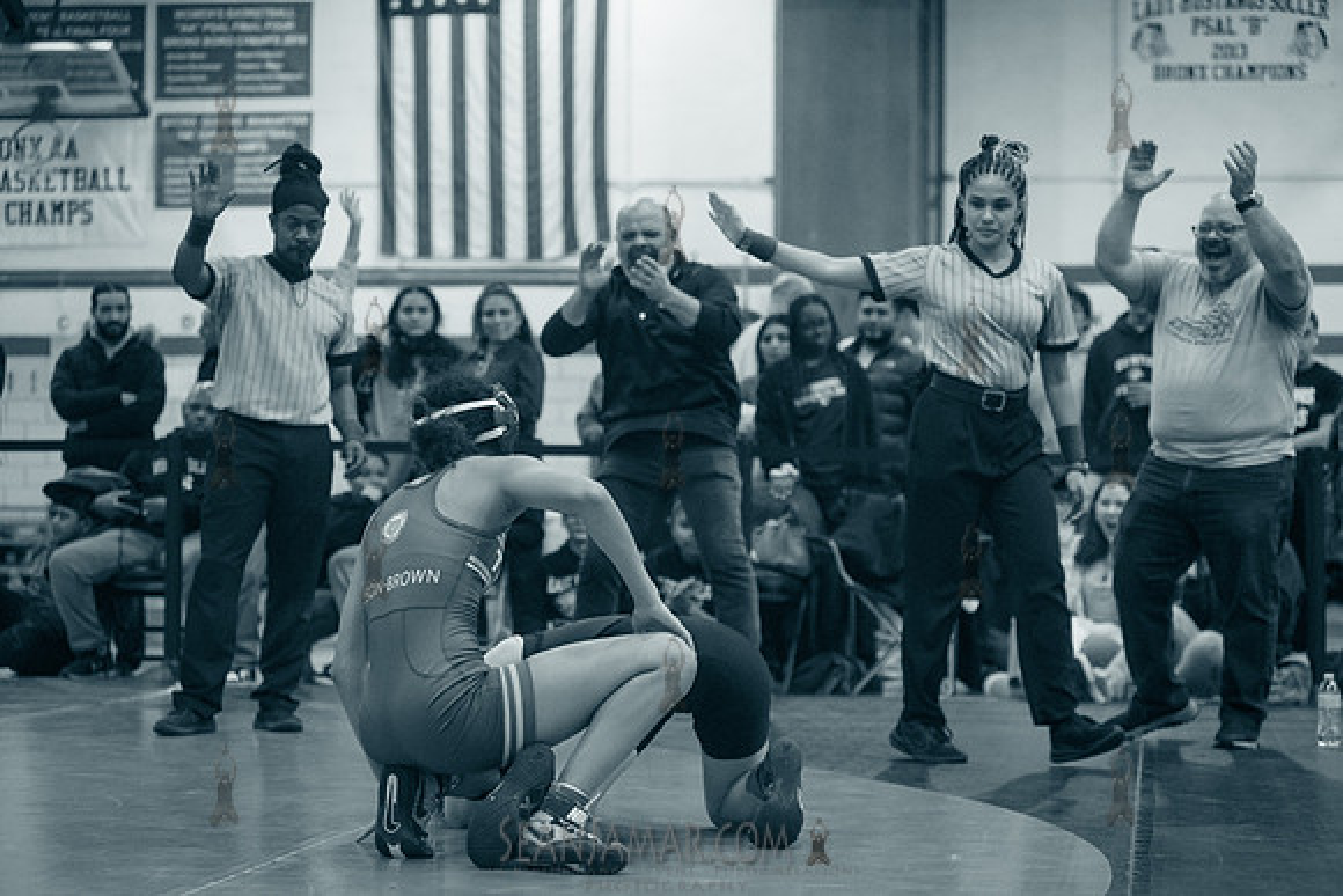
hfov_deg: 25.4
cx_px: 672
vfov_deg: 17.1
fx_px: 2985
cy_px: 448
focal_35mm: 80
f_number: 3.5
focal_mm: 80
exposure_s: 1/500
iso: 8000
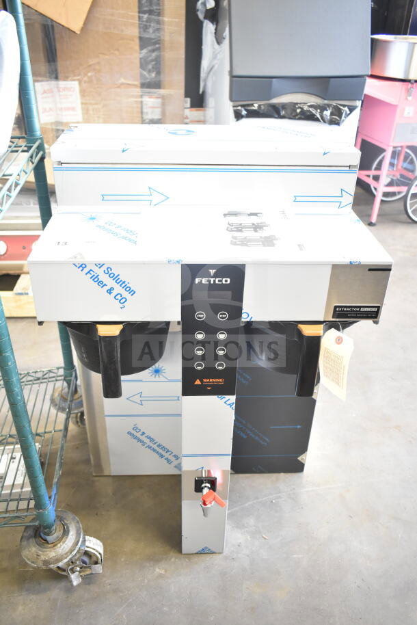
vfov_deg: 61.9
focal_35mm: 30
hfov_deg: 43.6
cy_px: 312
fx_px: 521
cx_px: 208
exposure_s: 1/30
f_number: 3.5
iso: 2000
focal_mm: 20
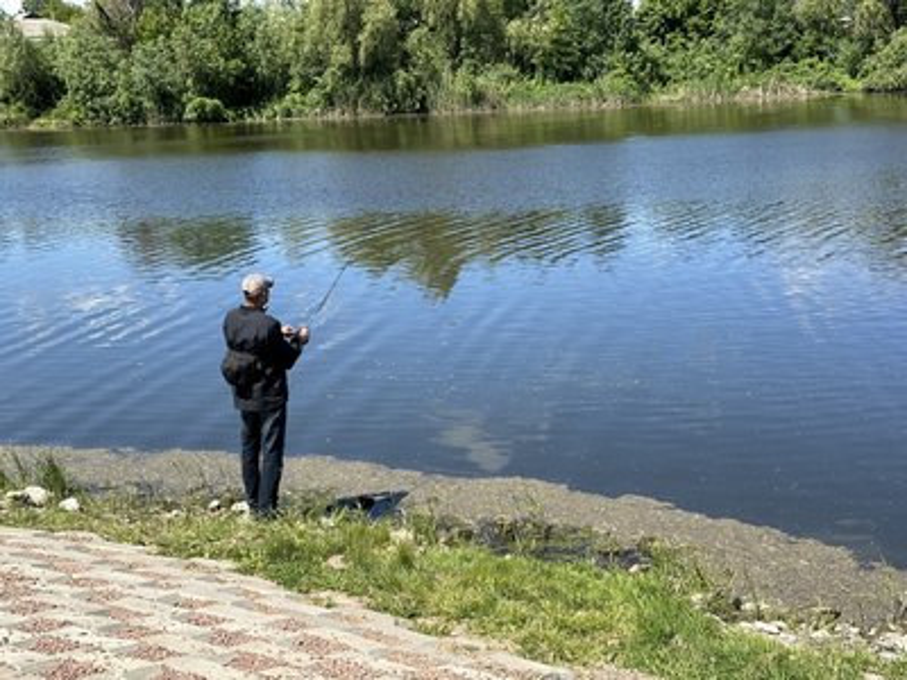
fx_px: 1258
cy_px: 340
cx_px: 454
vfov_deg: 30.3
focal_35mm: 48
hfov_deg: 39.7
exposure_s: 1/2732
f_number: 1.78
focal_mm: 6.86
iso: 64
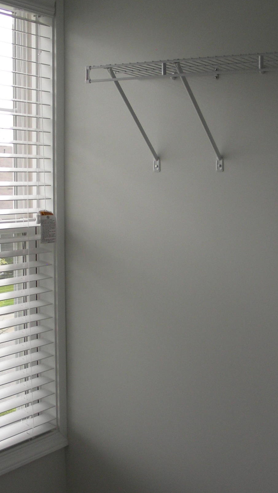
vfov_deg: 32.3
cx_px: 166
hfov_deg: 18.5
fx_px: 852
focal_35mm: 65
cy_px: 285
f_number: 3.5
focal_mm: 8
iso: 50
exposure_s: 1/45.4
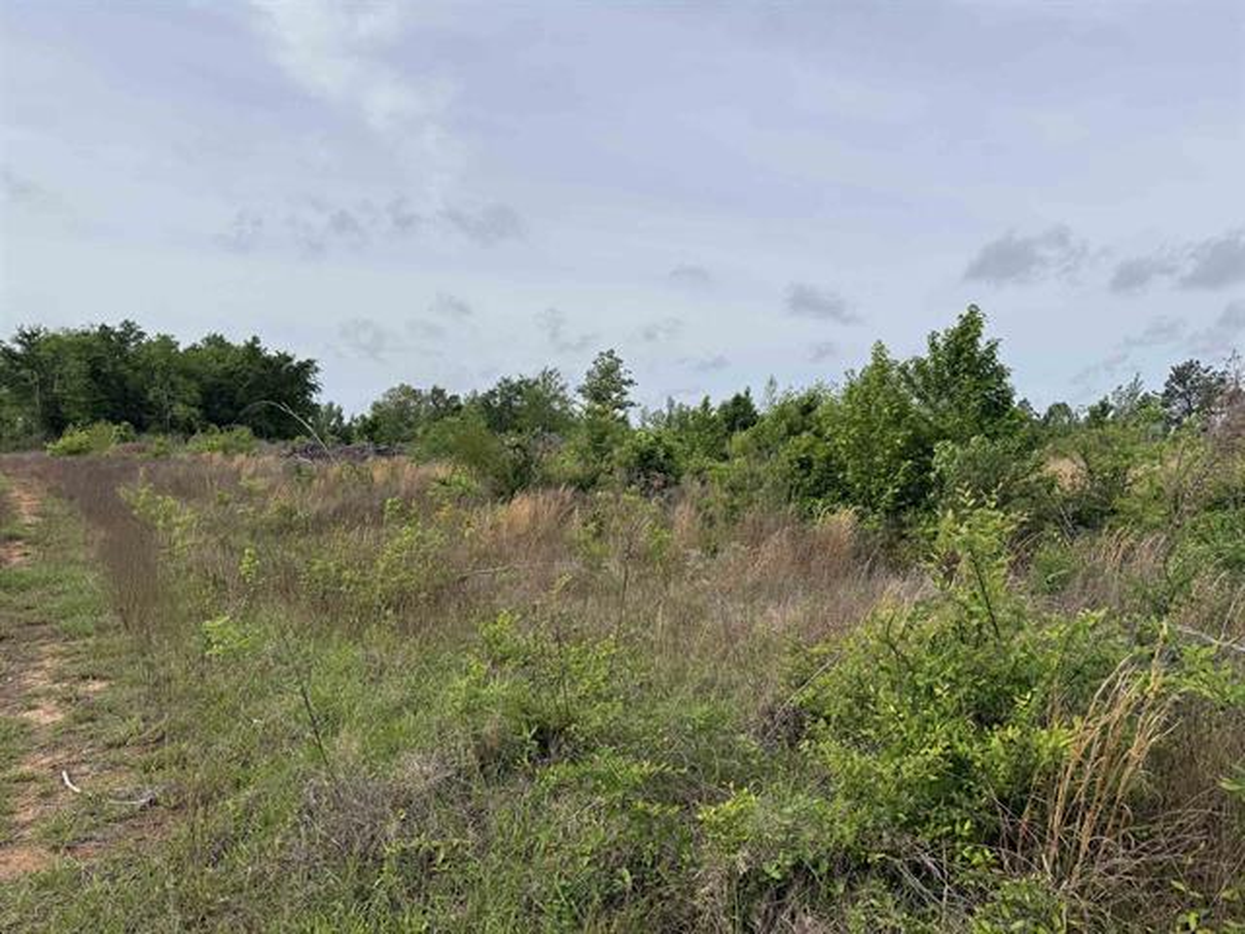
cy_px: 467
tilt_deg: -1.0
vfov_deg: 56.8
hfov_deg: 71.6
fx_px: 863
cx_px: 622
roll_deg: +0.8
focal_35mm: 24
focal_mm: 6.76
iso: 80
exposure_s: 1/7353
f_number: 1.78
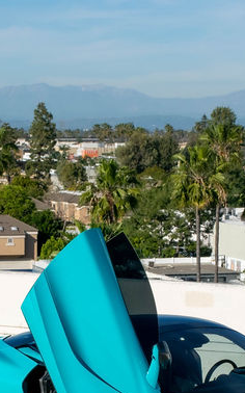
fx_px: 1507
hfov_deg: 9.3
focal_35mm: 141
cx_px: 173
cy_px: 322
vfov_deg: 14.7
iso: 200
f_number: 13
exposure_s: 1/640
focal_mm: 34
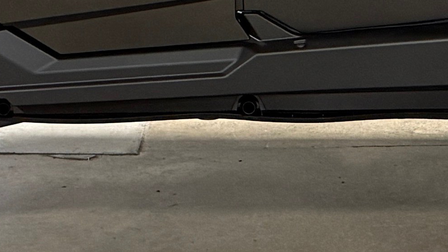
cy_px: -260
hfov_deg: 14.3
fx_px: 1782
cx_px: 163
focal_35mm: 150
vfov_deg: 7.7
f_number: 1.78
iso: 250
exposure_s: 1/60
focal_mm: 6.76
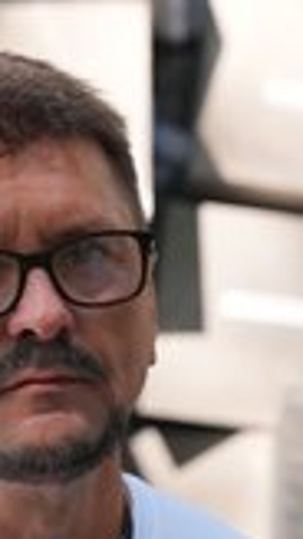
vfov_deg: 12.0
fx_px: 2562
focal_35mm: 179
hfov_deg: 6.8
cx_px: 76
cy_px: 386
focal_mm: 70
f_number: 4
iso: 1000
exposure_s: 1/1000
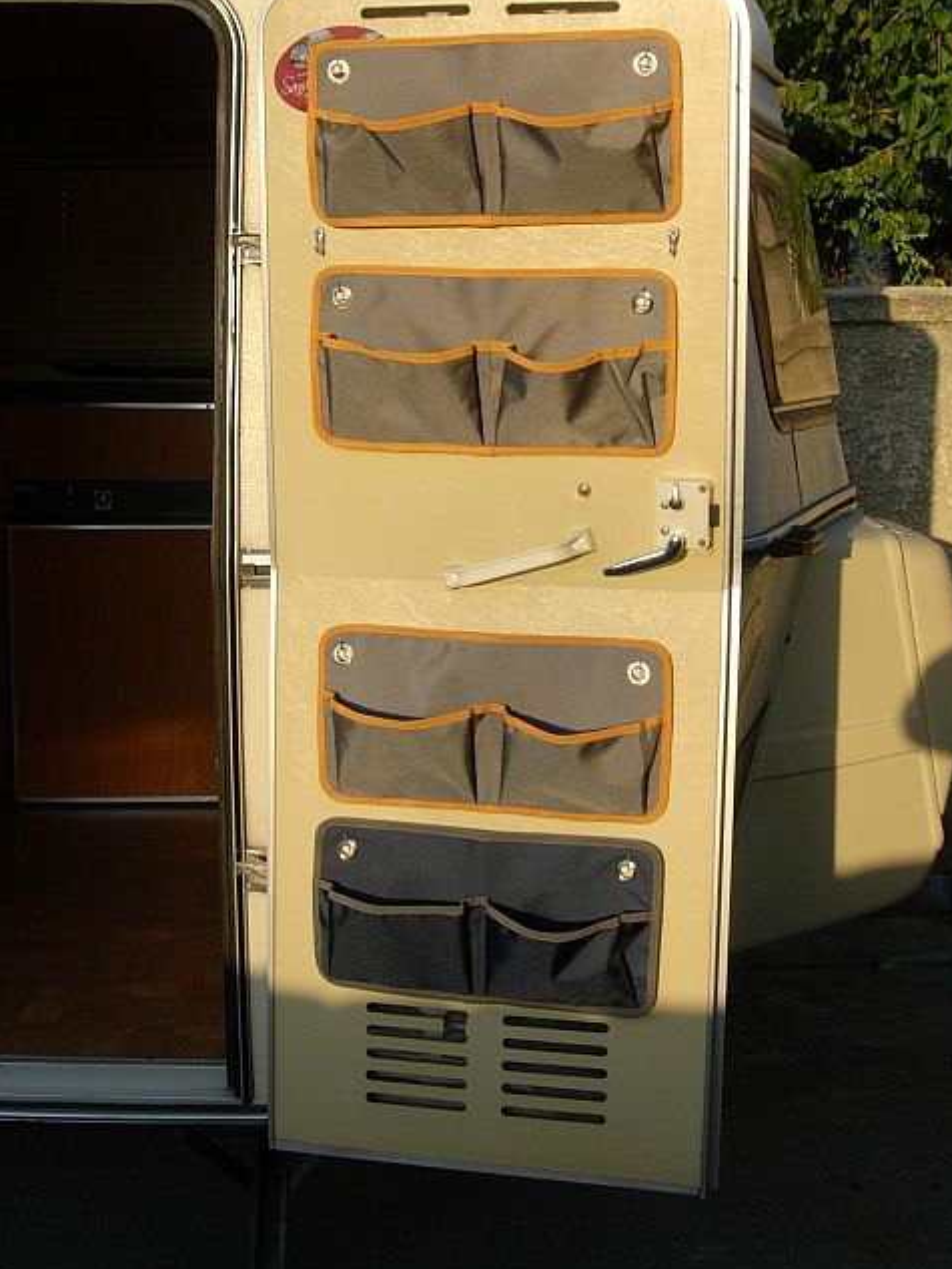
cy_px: 493
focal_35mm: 48
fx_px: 1760
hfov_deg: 30.2
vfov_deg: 39.4
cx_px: 583
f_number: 4.8
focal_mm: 7.8
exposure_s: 1/512
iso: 64
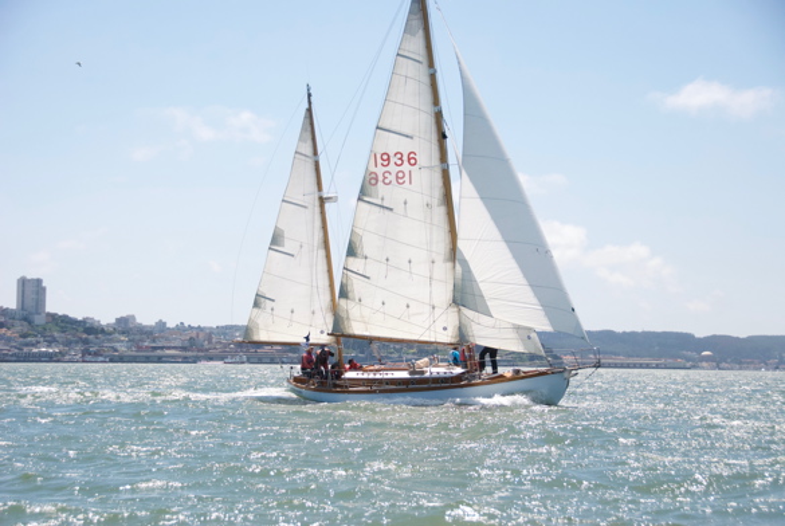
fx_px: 1572
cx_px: 392
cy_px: 263
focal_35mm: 72
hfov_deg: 28.0
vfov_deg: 19.0
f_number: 4.8
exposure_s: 1/4000
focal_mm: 48
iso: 800
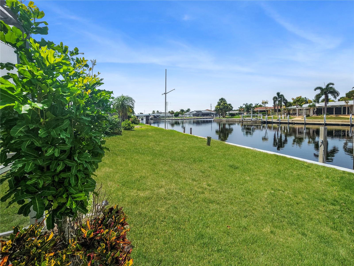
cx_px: 177
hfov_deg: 106.2
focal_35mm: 13
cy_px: 133
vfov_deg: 89.9
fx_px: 133
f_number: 2.2
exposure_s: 1/2800
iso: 50
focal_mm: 2.2
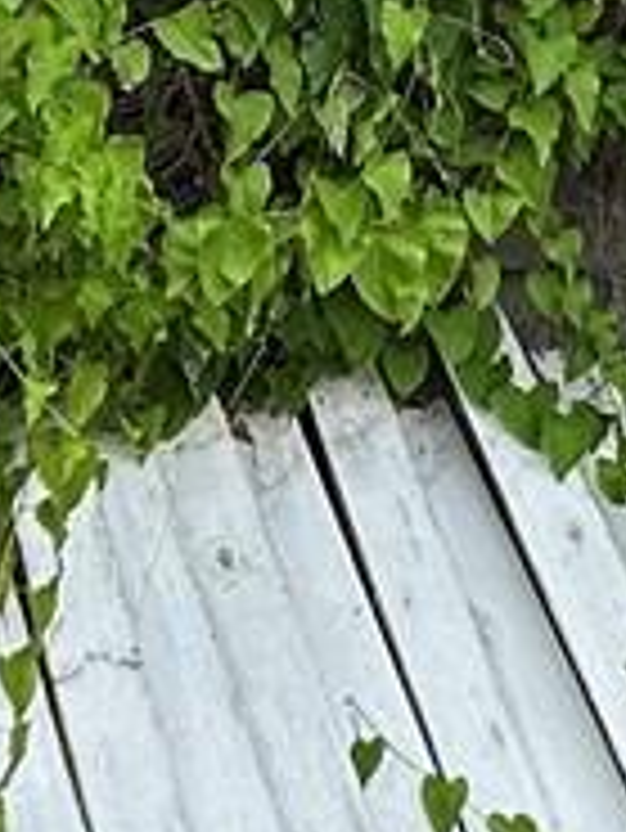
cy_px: 58
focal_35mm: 121
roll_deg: +0.1
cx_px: 0
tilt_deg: -1.8
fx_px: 2914
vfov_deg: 16.0
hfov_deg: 12.1
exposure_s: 1/242
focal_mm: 2.22
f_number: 2.2
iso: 40
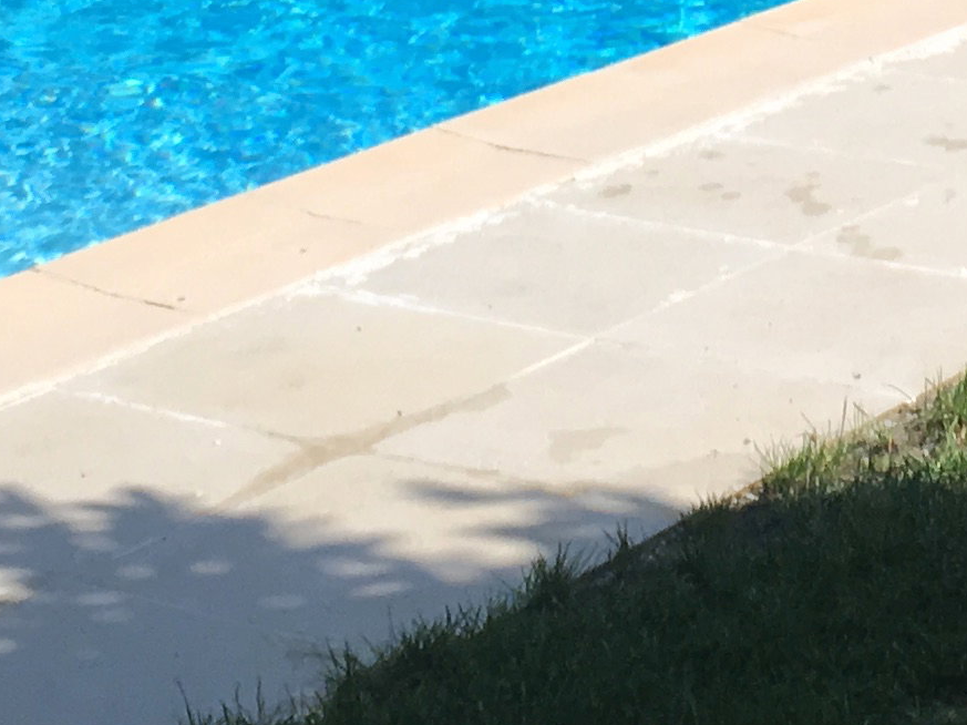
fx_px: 3742
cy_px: -678
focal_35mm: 134
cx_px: 912
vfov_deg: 10.3
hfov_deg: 14.5
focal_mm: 4.15
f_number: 2.2
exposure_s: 1/1972
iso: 25
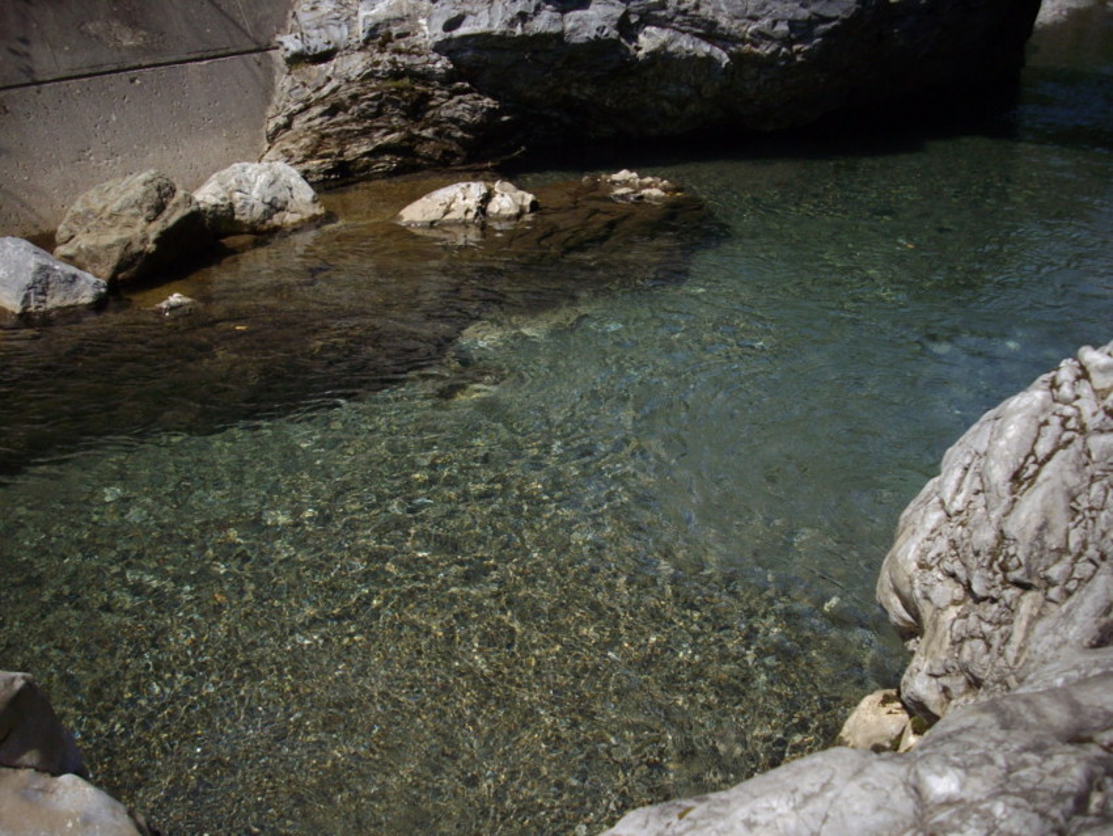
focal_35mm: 37
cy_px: 418
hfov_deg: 50.1
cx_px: 556
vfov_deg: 38.7
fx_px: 1190
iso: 80
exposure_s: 1/250
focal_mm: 6.2
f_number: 5.6
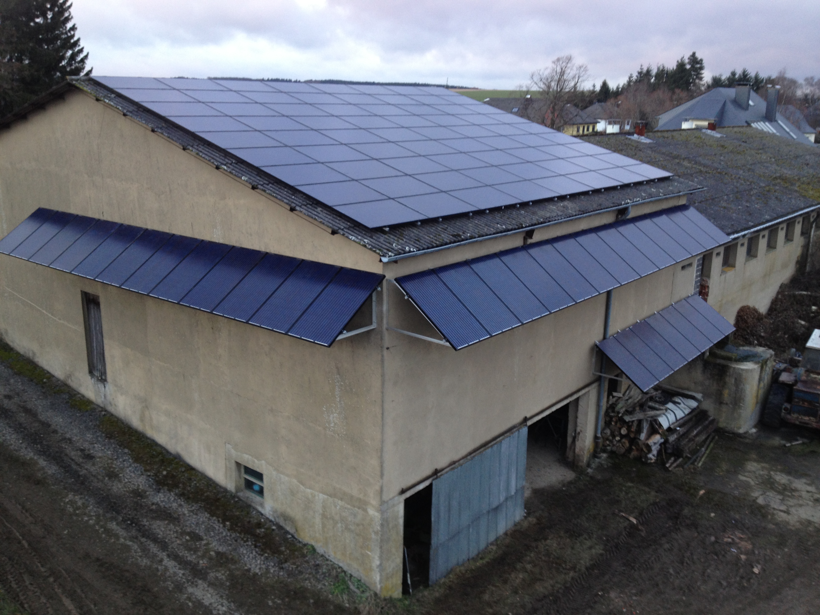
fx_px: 829
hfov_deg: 52.6
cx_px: 410
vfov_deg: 40.7
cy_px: 308
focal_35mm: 35
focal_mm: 4.28
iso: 50
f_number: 2.4
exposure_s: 1/30
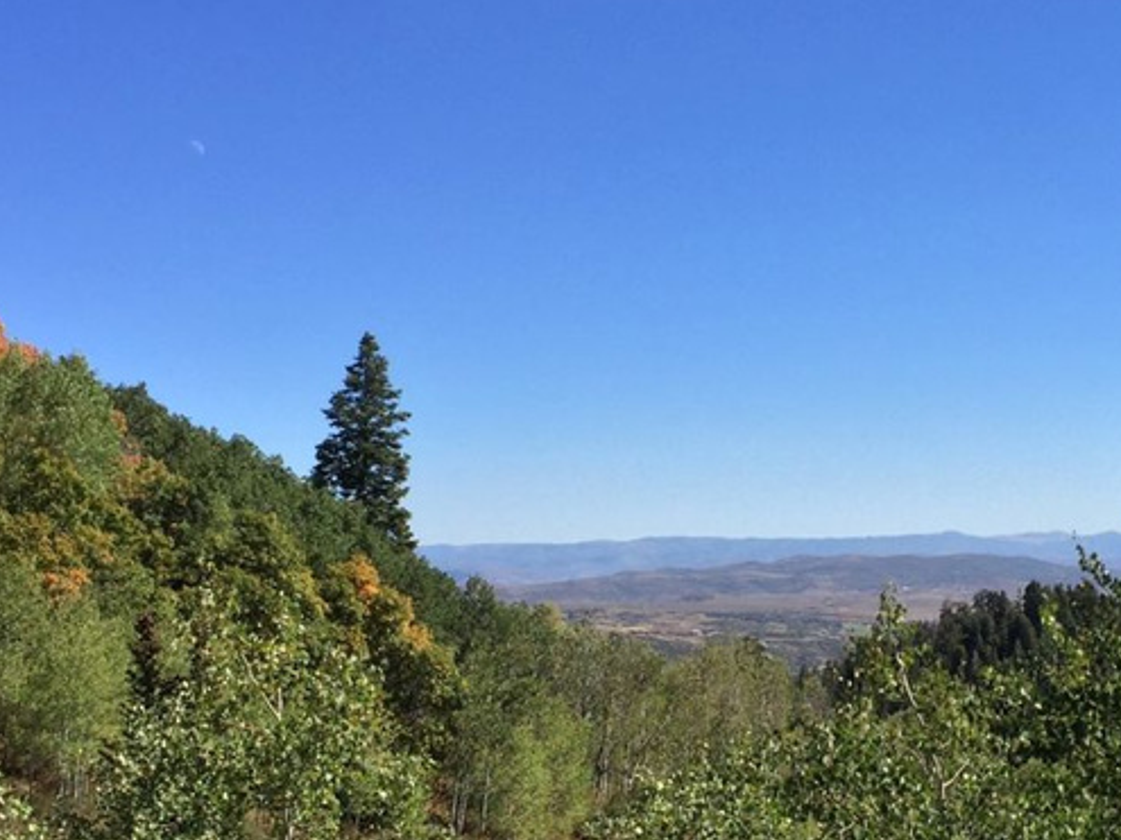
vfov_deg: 24.3
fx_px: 1943
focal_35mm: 60
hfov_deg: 31.8
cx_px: 788
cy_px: 534
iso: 32
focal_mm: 4.15
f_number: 2.2
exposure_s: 1/1883
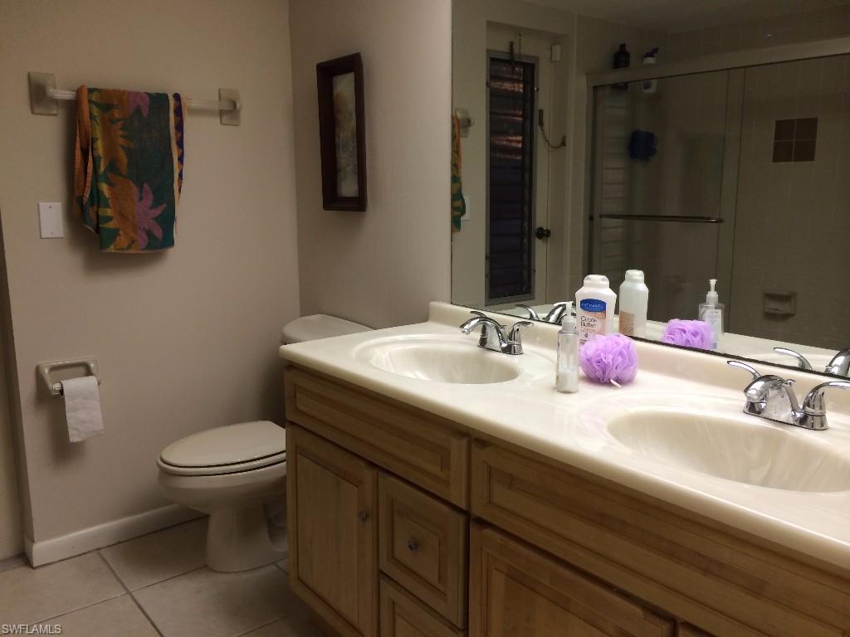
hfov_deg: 60.0
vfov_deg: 46.8
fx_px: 737
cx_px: 425
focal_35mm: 30
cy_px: 318
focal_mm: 4.12
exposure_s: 1/30
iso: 40
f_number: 2.2
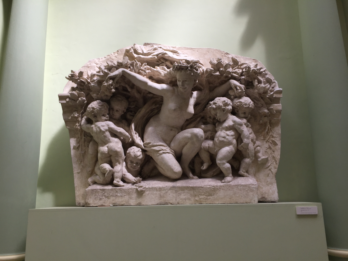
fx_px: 292
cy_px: 130
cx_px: 174
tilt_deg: +11.6
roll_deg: -0.6
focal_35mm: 29
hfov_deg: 61.7
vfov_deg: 48.2
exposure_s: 1/608
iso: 32
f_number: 2.2
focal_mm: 4.15
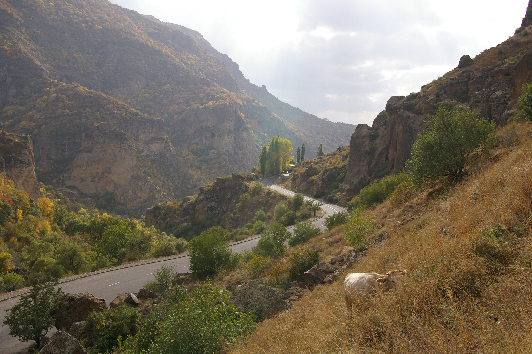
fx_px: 532
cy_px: 177
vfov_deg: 36.8
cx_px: 266
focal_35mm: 36
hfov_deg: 53.2
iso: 200
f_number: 8
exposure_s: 1/350
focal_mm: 24
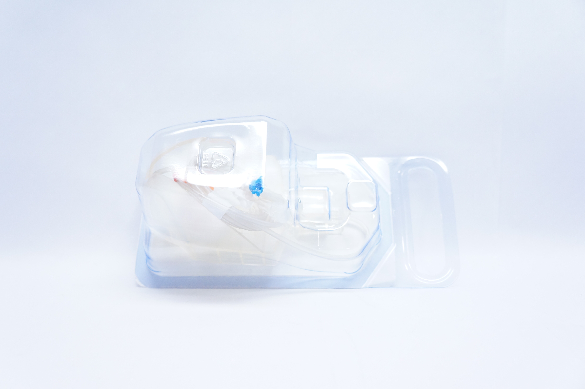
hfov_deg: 55.2
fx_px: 560
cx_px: 292
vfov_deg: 38.3
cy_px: 194
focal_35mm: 34
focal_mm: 23
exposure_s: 1/200
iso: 1600
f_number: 4
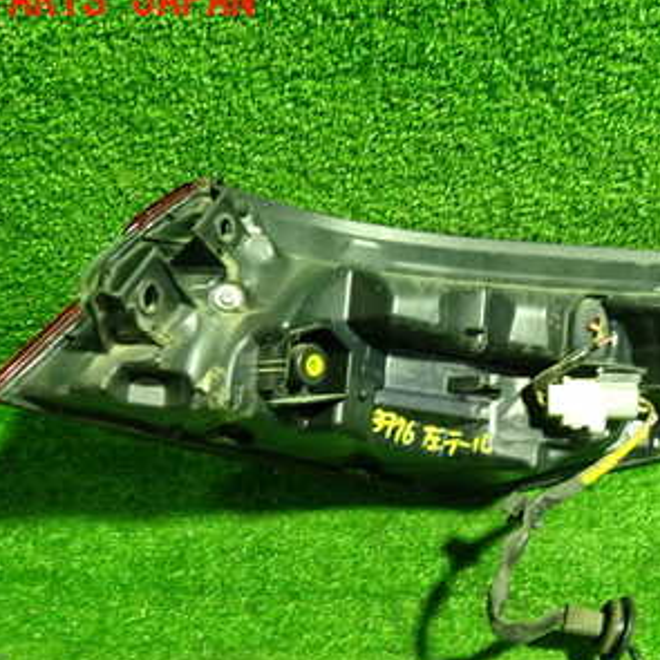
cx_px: 519
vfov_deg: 36.9
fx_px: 971
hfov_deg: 36.4
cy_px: 477
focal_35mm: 45
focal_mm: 4.5
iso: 400
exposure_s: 1/30
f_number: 2
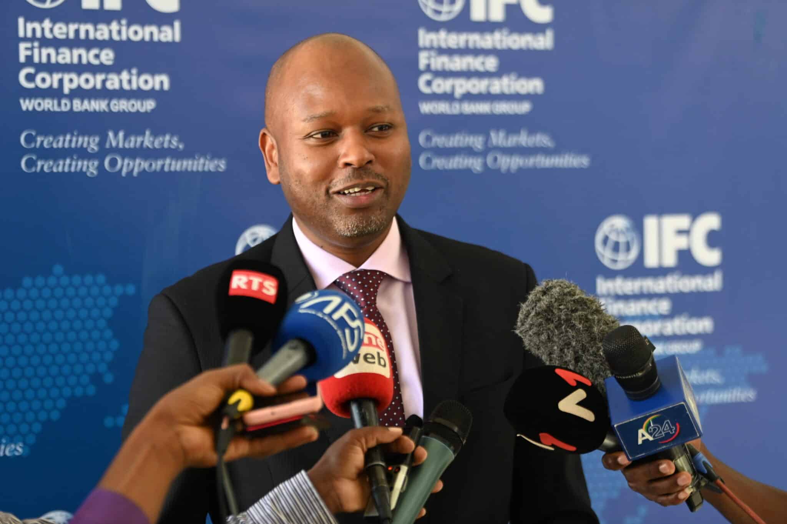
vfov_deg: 13.7
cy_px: 262
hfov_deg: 20.4
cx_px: 394
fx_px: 2184
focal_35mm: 100
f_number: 2.8
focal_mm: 100
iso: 1250
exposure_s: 1/800
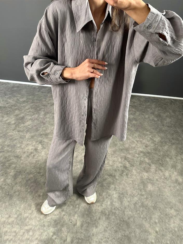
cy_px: 122
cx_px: 92
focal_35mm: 24
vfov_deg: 71.6
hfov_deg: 56.8
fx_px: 169
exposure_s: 1/121
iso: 200
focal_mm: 6.86
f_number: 1.78
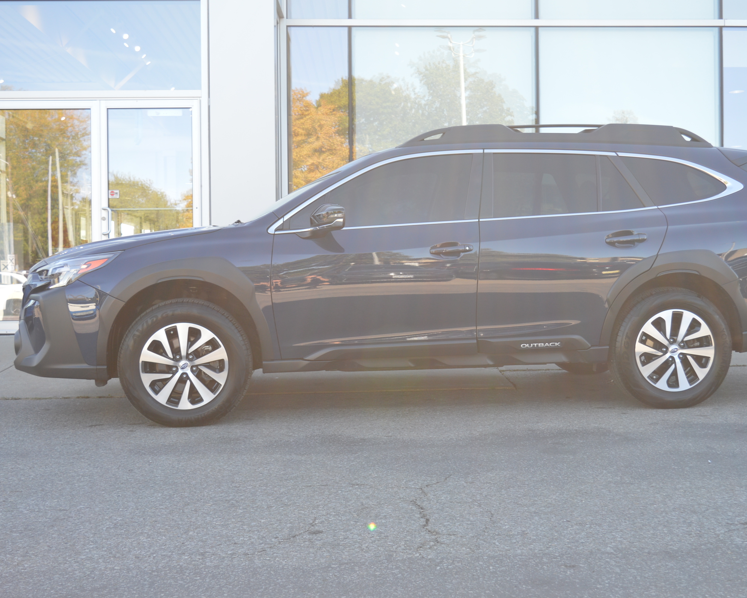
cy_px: 299
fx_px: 941
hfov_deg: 43.3
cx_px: 405
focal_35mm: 43
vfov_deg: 35.2
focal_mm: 25
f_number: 5.6
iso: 180
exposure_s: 1/125
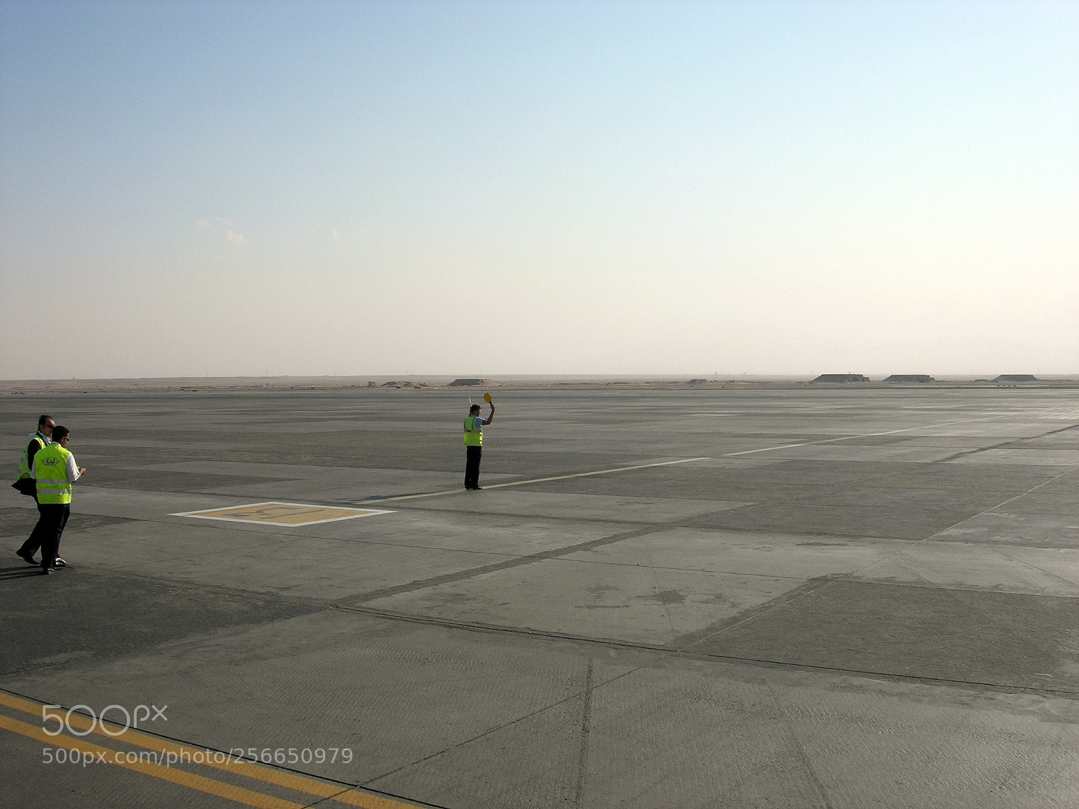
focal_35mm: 38
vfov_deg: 37.7
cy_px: 404
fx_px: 1184
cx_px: 540
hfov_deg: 49.0
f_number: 4.8
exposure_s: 1/1016
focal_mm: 7.8
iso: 64
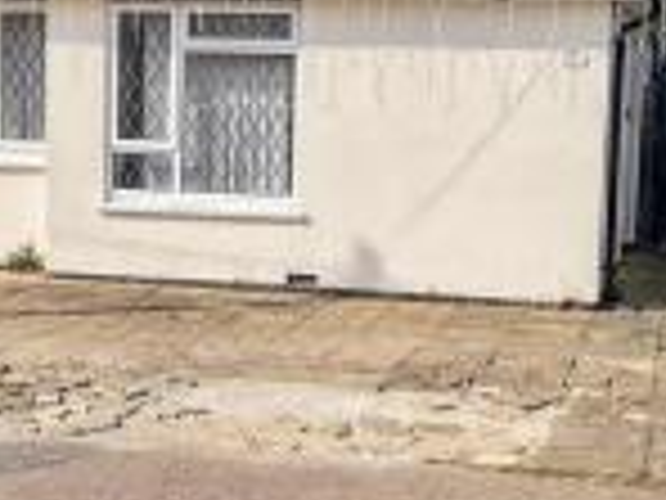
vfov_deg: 17.8
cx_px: 286
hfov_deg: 23.5
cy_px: 277
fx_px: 1597
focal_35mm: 83
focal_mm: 3
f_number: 1.8
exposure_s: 1/2800
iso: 16
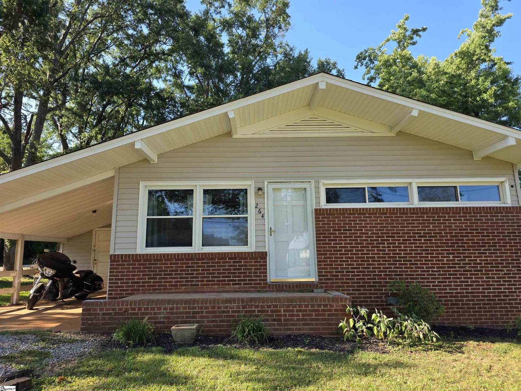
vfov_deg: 58.9
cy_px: 196
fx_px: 346
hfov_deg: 73.9
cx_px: 260
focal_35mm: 23
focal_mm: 6.3
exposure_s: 1/1272
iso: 80
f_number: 1.7
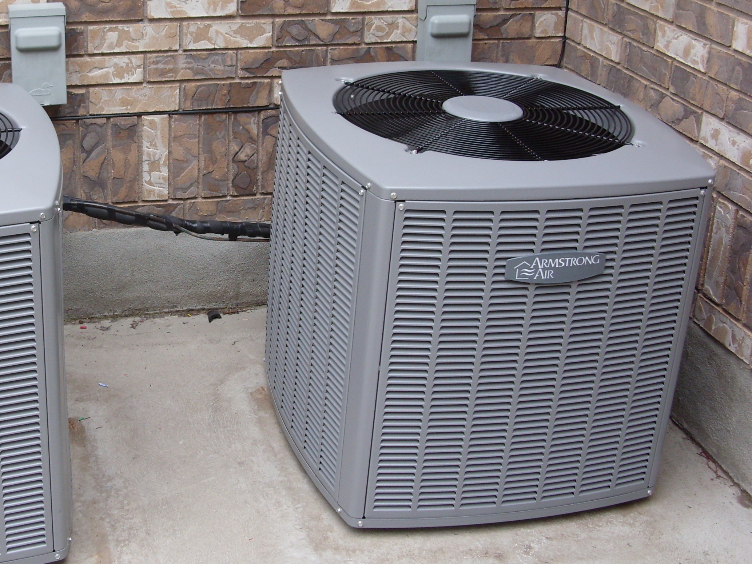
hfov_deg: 31.6
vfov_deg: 24.4
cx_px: 191
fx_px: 1303
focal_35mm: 60
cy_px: 234
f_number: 2.8
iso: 100
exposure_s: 1/30
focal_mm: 6.3
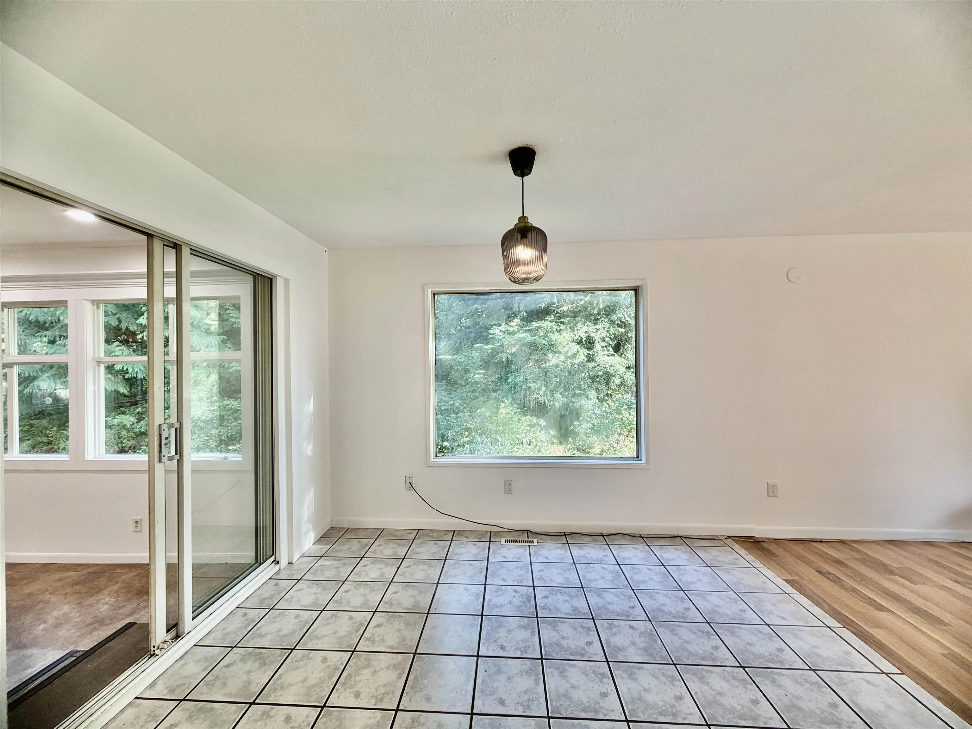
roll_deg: +0.0
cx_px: 486
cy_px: 364
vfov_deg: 85.7
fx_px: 393
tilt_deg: +0.0
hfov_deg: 102.1
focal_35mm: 14
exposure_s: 1/120
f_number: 2.2
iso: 160
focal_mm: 2.22
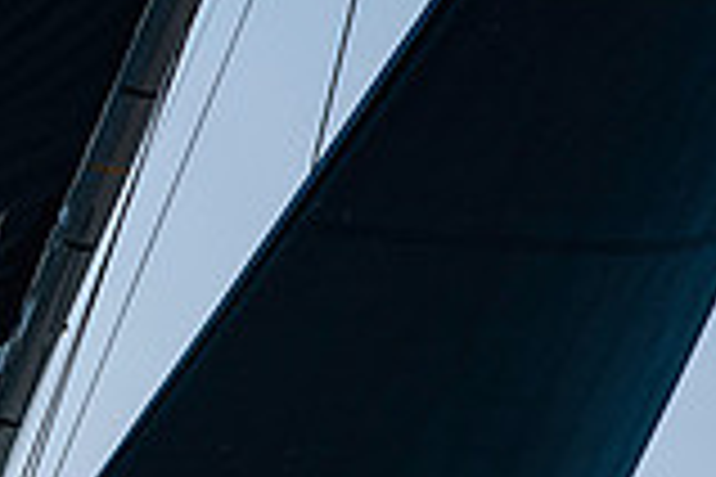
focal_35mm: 1927
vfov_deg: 0.7
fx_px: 38323
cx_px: -536
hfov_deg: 1.1
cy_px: 668
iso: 400
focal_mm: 330
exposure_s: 1/3200
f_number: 5
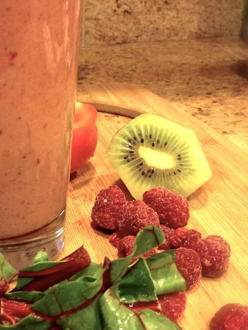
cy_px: 172
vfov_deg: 32.2
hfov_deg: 24.2
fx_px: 573
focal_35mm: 60
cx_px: 67
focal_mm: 4.28
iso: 250
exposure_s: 1/20
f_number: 2.4
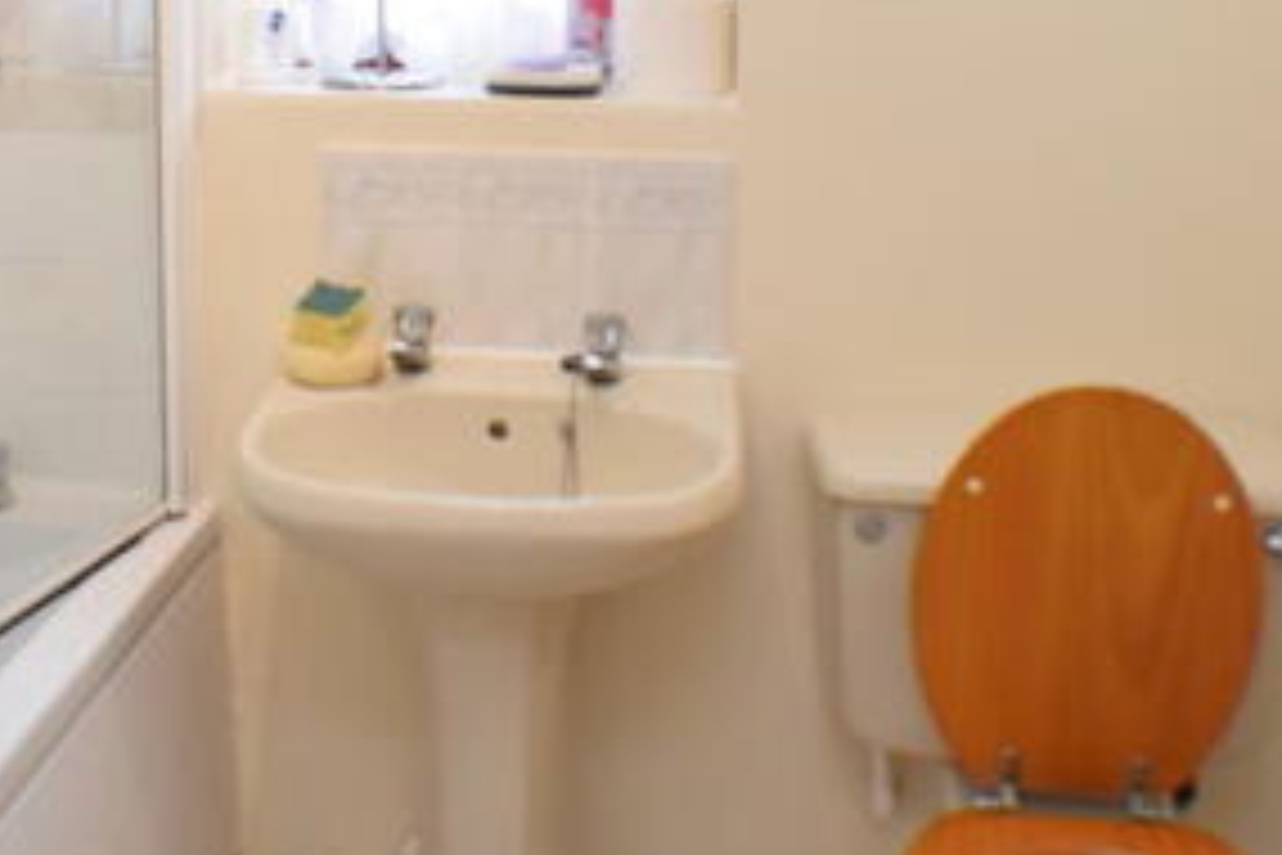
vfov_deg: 21.6
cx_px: 421
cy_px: 137
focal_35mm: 62
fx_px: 2208
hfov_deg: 32.1
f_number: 5
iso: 400
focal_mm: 18
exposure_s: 1/100
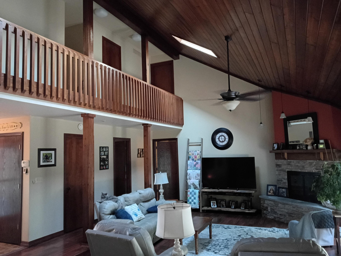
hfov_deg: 63.4
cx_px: 170
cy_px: 128
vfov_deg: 49.7
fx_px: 276
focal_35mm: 28
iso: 4752
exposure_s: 1/20
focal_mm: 3.42
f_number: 2.2
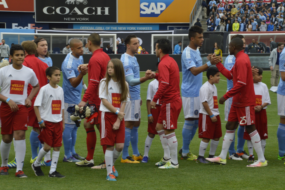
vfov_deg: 9.1
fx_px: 1186
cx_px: 142
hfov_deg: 13.7
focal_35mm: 150
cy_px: 95
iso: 800
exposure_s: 1/320
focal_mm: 100
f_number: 14
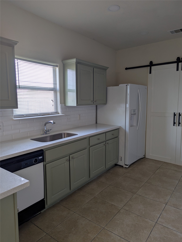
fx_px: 168
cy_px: 121
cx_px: 91
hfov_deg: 57.0
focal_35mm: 24
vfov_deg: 71.5
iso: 39
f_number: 1.85
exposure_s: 1/48.5
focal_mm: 6.81
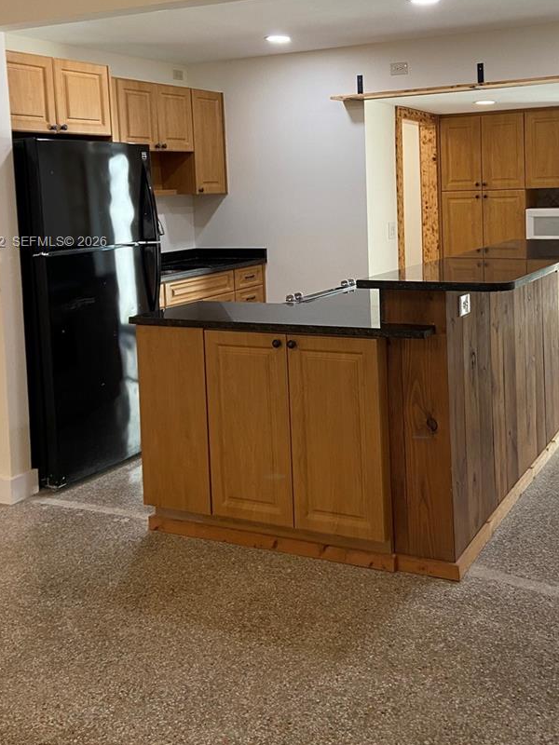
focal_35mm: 39
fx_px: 840
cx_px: 354
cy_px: 243
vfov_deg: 47.0
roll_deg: +1.8
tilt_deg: -2.1
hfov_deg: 36.6
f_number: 1.8
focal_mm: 4.25
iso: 80
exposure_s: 1/60
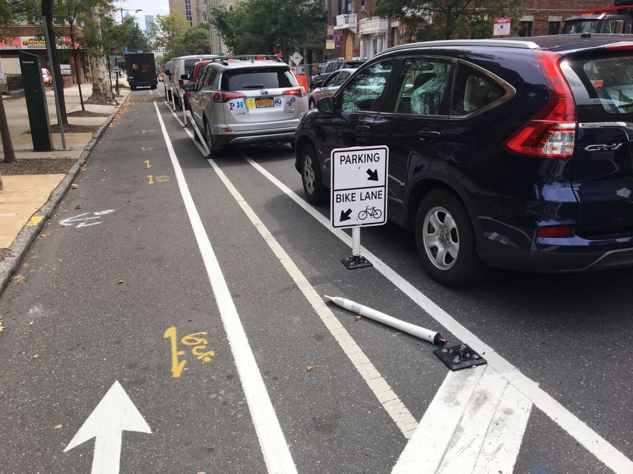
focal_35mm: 29
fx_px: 530
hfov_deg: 61.7
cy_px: 237
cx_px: 316
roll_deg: +2.0
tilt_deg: -17.6
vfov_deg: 48.2
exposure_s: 1/1054
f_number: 2.2
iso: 25
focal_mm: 4.15
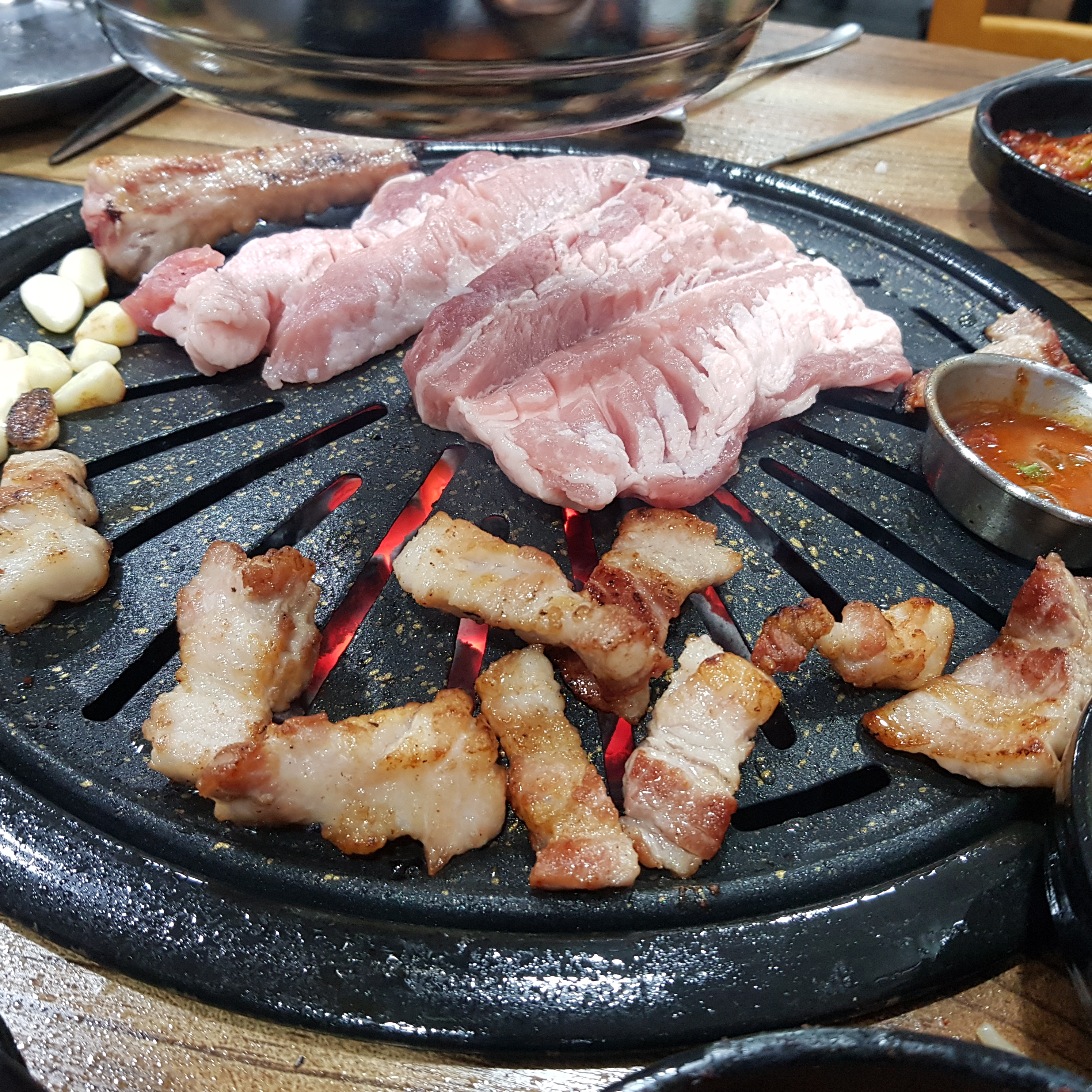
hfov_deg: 52.5
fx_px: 1106
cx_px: 554
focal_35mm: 31
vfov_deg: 52.5
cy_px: 546
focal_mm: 4.3
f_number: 1.7
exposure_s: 1/40
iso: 160
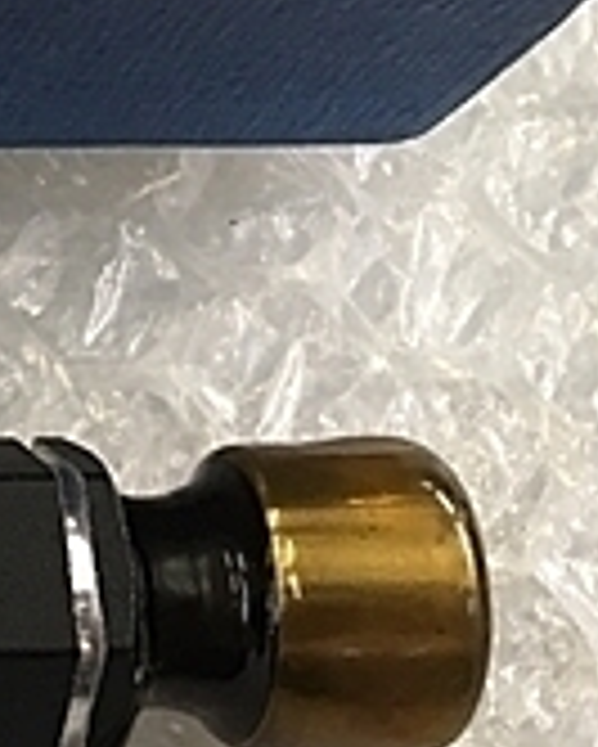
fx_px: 2409
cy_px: 288
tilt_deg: -72.0
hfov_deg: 12.1
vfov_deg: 17.6
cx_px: -701
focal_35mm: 109
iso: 25
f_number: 2.2
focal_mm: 4.15
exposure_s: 1/30
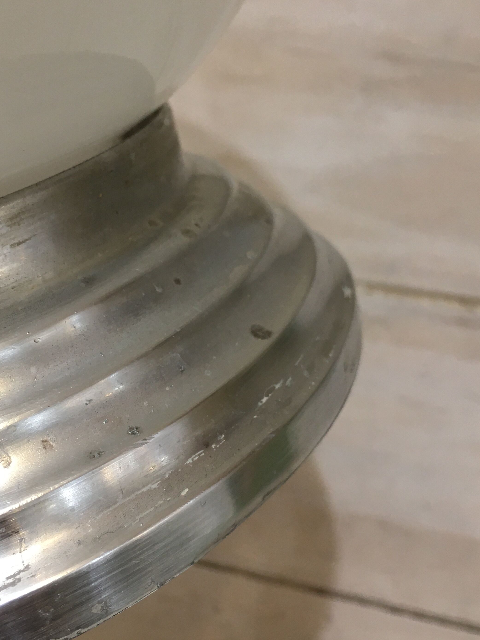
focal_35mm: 42
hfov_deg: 34.3
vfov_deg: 44.8
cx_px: 201
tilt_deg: -65.1
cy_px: 323
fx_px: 777
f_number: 2.2
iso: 100
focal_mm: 4.15
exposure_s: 1/33
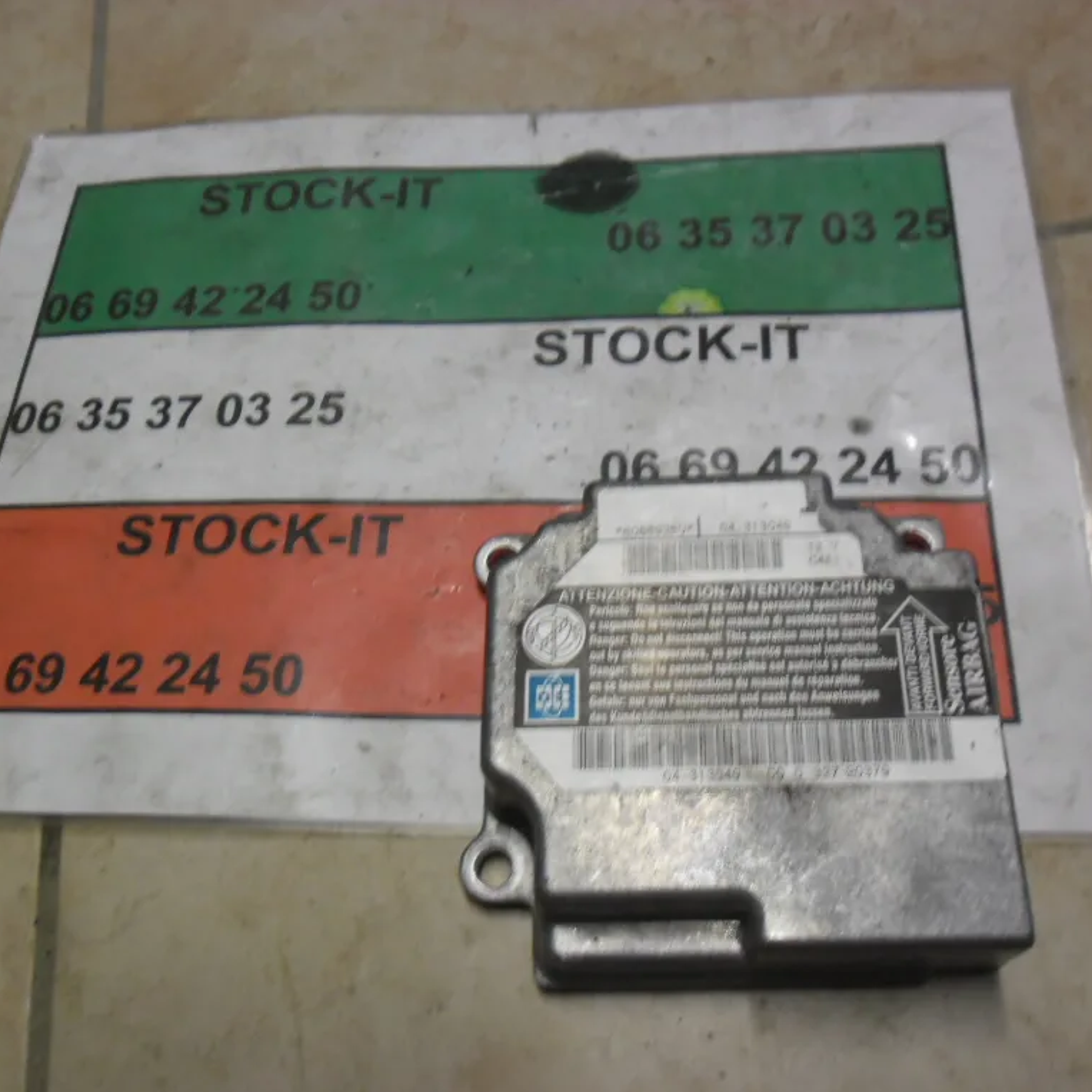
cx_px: 603
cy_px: 547
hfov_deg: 51.0
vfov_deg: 51.1
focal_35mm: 32
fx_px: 1142
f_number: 3.5
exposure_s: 1/22
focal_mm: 4.9
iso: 200
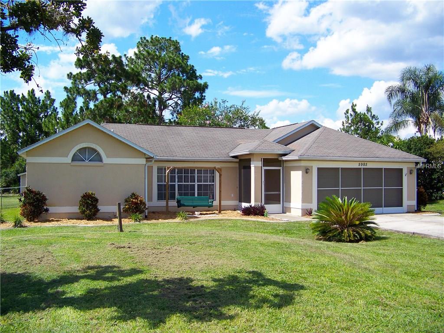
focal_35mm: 36
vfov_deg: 39.7
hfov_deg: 51.4
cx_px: 222
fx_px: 462
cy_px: 166
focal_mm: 5.85
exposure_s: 1/1000
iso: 64
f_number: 2.8
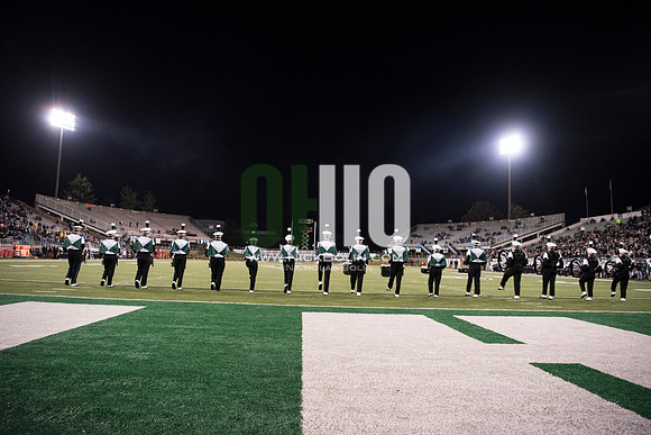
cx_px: 326
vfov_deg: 53.2
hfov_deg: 73.7
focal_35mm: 24
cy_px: 218
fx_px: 434
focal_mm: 24
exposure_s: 1/800
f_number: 3.2
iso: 4000
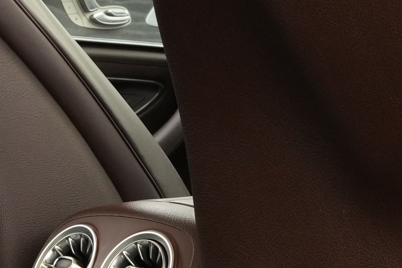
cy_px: 190
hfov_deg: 14.7
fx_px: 1552
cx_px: 304
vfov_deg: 9.9
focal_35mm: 139
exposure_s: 1/20
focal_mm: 18
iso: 1000
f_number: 7.1
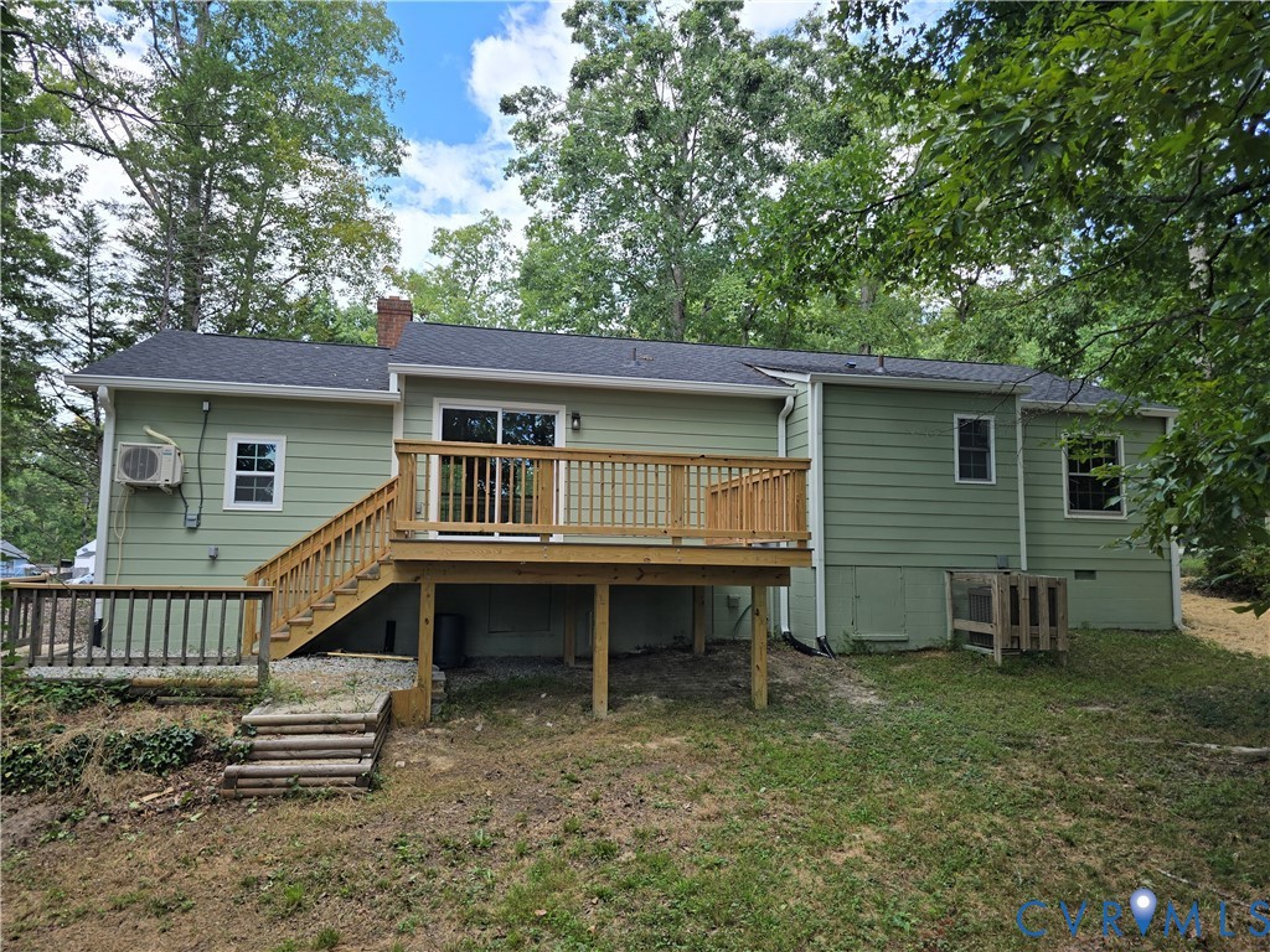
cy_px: 476
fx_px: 844
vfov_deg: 58.9
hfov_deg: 73.9
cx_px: 635
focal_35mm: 23
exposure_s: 1/195
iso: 12
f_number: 1.7
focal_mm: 6.3
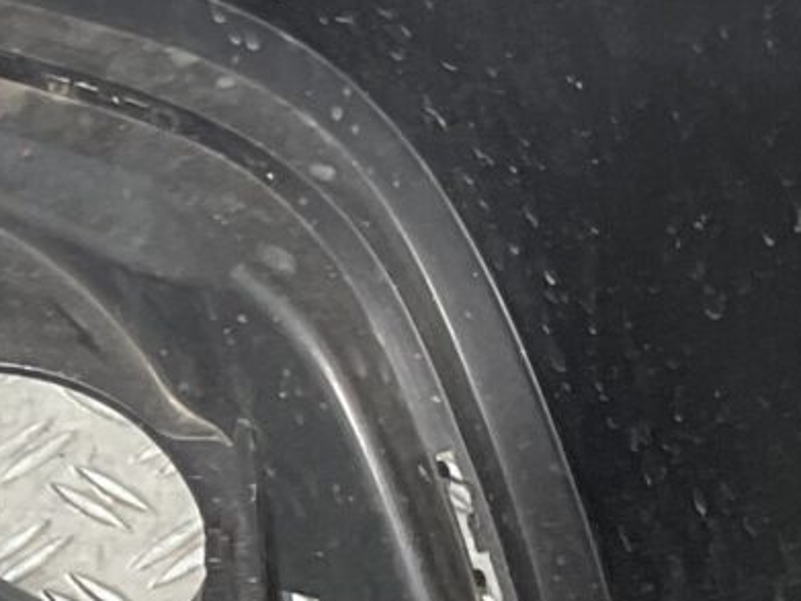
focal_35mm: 190
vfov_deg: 7.8
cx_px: -680
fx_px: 4395
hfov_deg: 9.8
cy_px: 418
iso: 25
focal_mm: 3
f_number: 1.8
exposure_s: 1/120
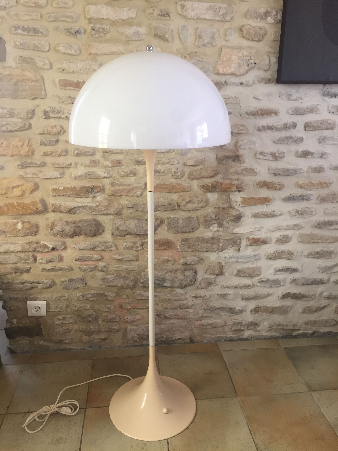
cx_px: 169
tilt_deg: -17.0
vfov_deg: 61.7
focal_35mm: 29
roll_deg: -0.3
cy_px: 226
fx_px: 378
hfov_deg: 48.2
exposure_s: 1/33
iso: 80
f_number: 2.2
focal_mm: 4.15
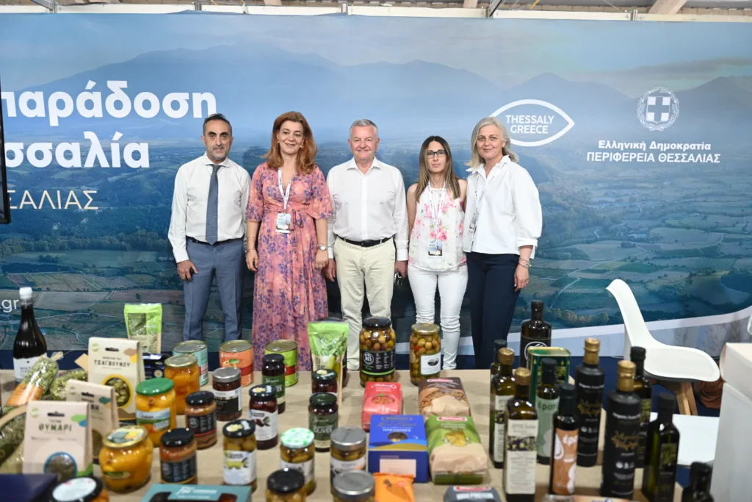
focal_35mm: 24
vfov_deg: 53.1
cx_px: 376
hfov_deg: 73.7
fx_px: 501
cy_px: 251
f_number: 2.8
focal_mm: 24
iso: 640
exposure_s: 1/320
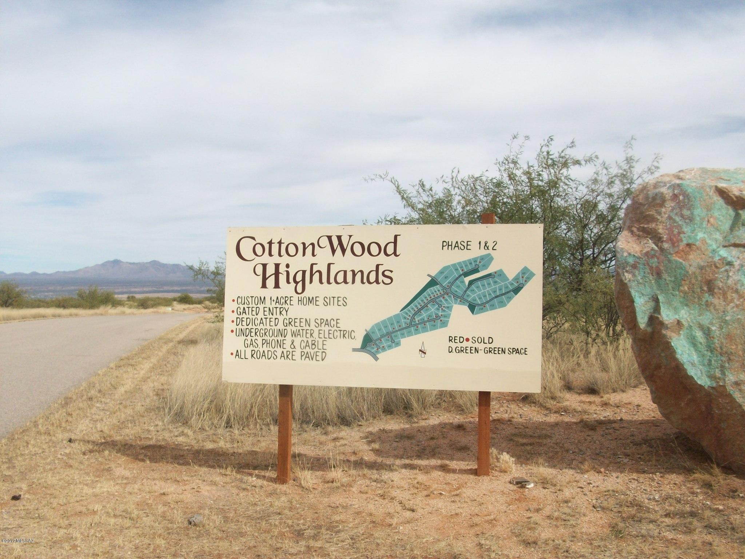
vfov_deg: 41.8
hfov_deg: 54.0
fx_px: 732
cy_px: 280
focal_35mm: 34
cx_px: 372
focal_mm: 5.7
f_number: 5.5
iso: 64
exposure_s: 1/429
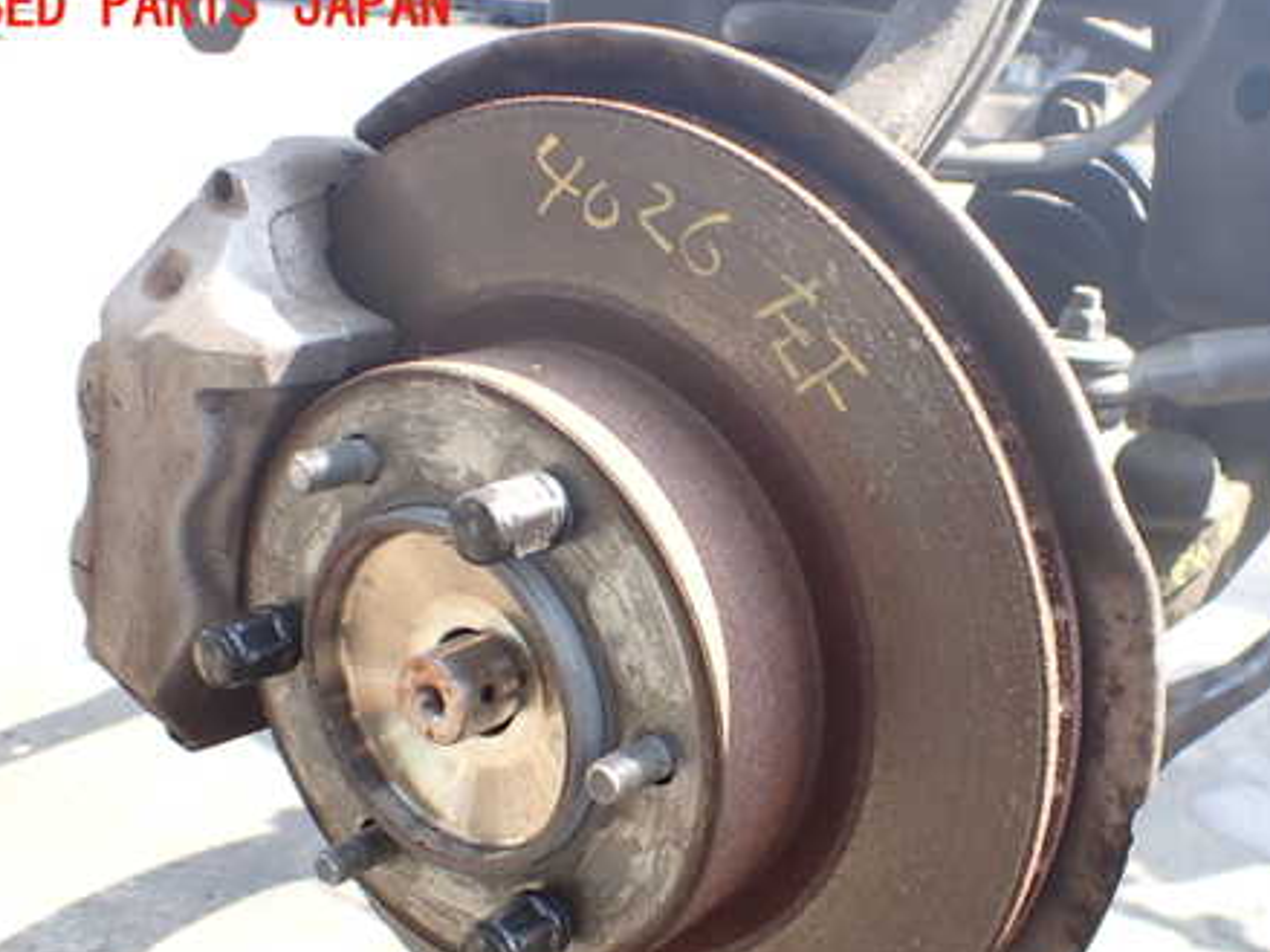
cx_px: 793
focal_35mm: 41
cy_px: 622
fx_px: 1504
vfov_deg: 34.8
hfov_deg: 45.4
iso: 100
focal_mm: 5.4
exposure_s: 1/160
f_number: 2.3
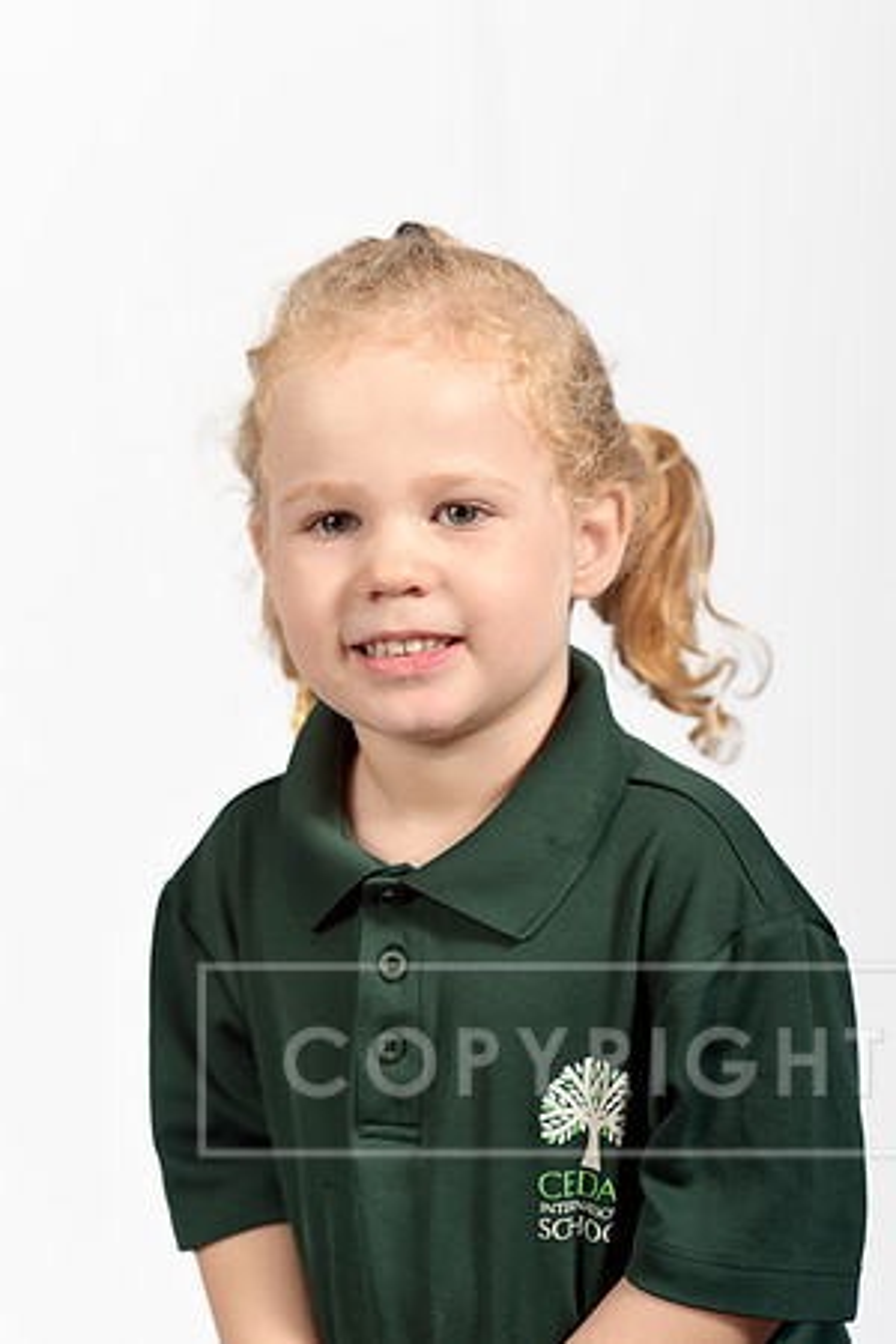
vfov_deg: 23.9
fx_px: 3173
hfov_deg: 16.1
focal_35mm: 85
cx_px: 448
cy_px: 672
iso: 100
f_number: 3.2
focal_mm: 85
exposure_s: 1/200
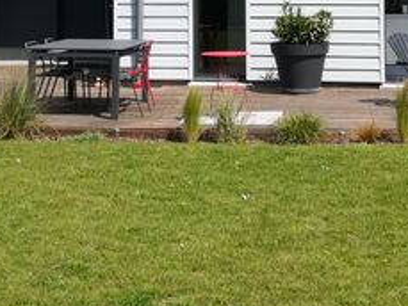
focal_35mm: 89
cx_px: 198
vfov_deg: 15.9
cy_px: -69
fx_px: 1050
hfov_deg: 22.0
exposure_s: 1/984
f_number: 2.2
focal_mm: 3.83
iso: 50
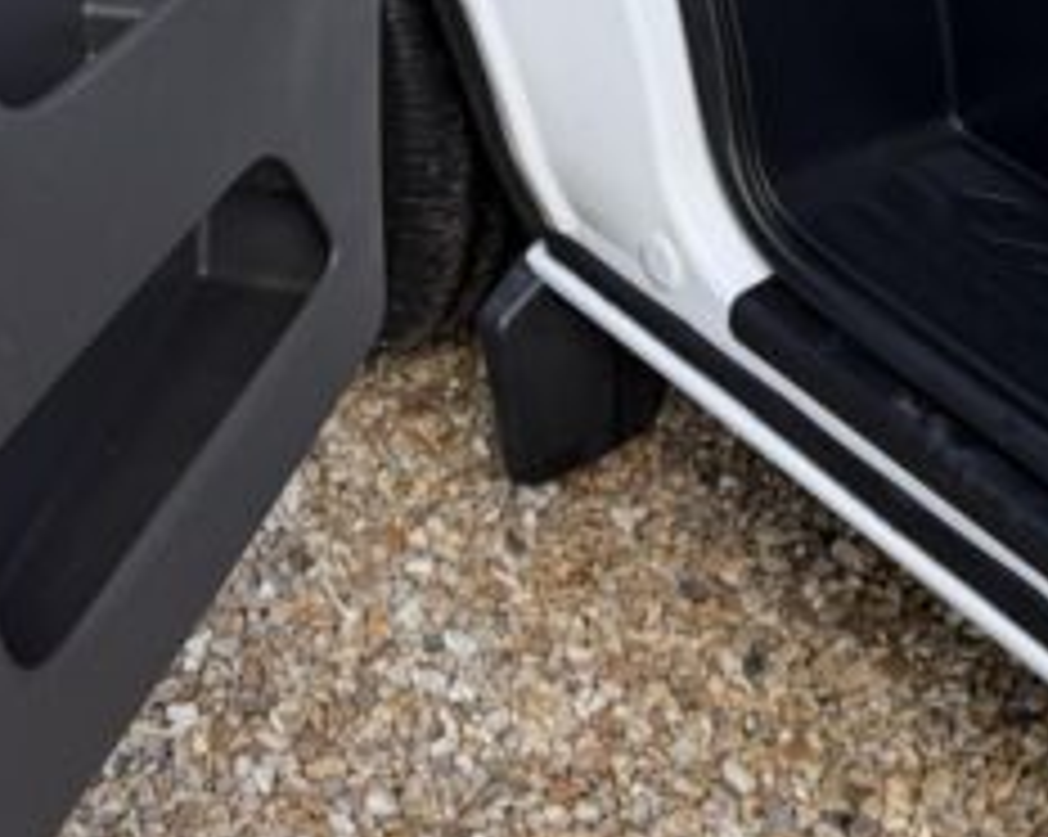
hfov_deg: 23.7
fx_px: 2479
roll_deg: +2.0
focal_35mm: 80
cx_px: 306
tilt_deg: -22.6
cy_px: -254
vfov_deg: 17.9
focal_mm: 6.76
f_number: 1.78
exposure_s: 1/575
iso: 80
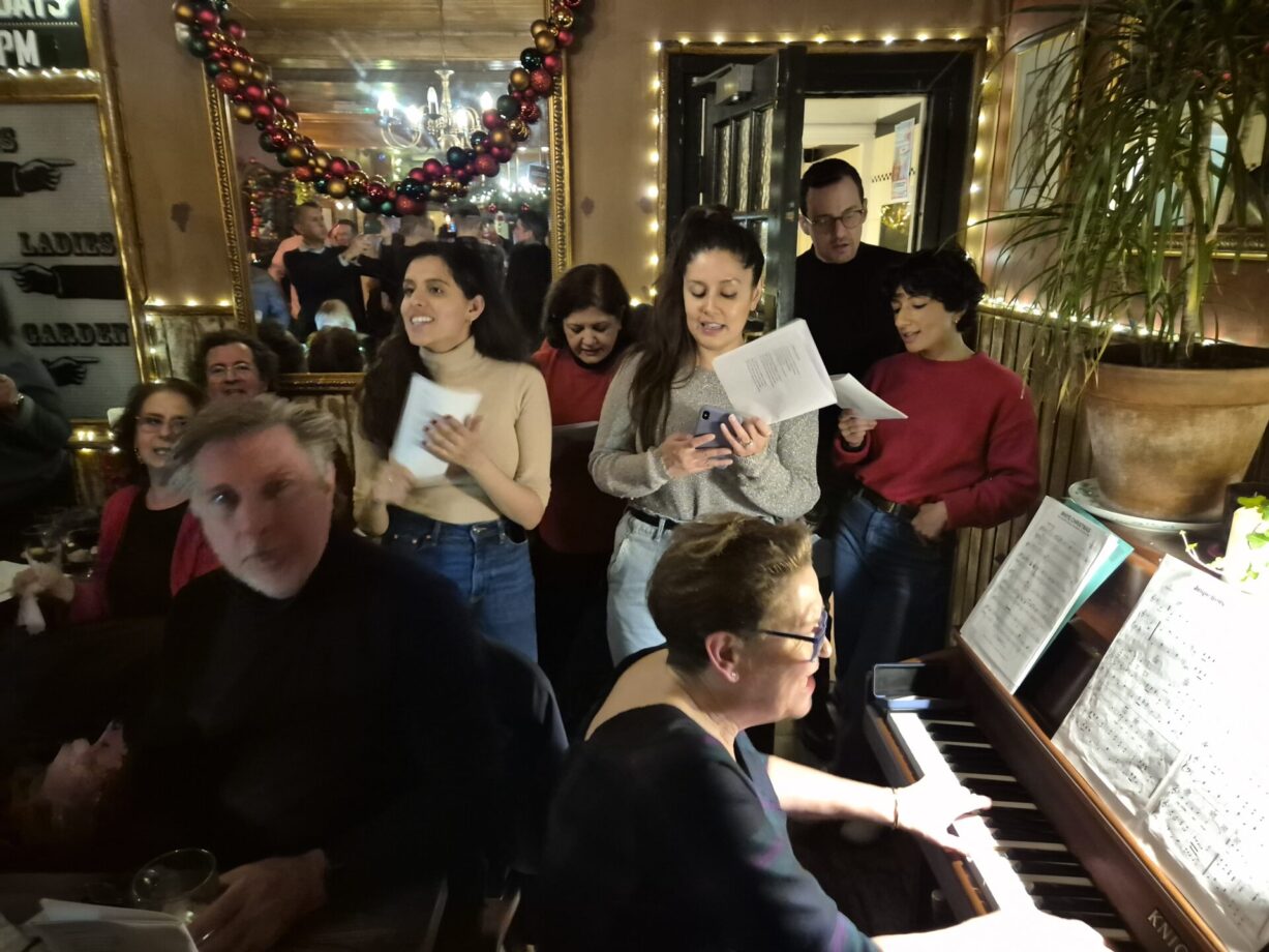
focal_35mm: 23
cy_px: 476
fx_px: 843
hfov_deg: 73.9
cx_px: 634
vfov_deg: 58.9
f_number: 1.8
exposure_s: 1/17
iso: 1600
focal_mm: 5.4
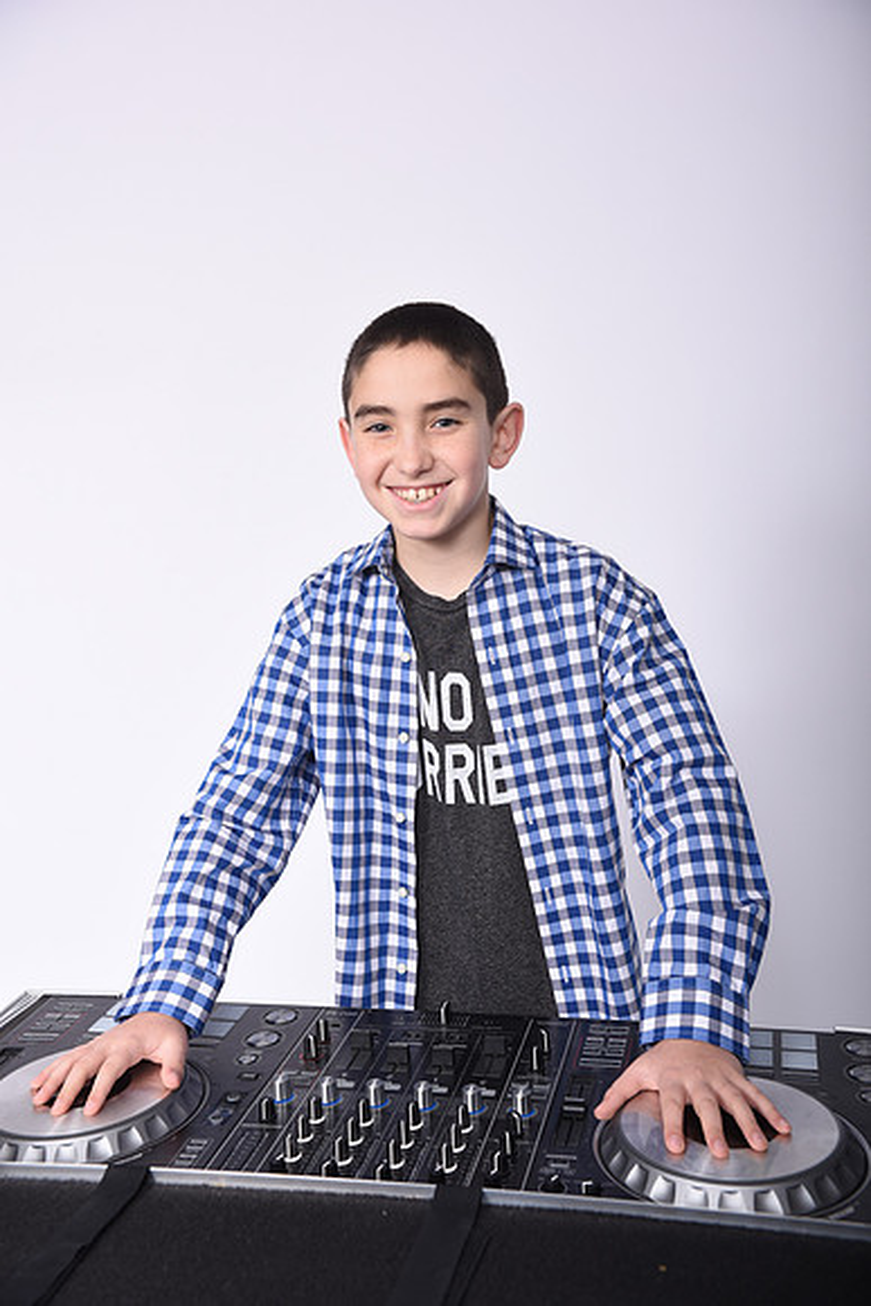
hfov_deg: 35.1
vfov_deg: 50.7
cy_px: 653
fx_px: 1378
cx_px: 436
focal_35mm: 38
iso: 200
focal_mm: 38
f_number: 8
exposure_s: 1/250
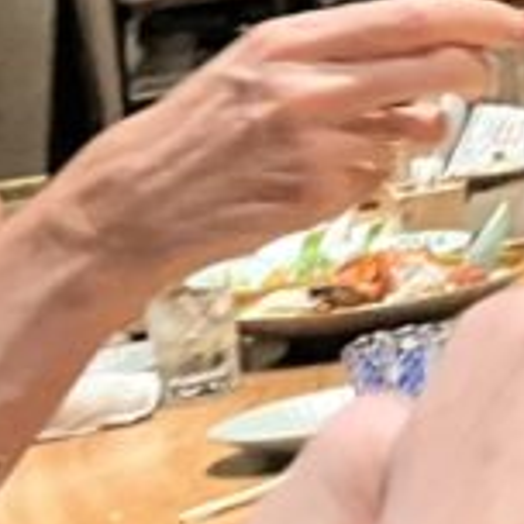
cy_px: -210
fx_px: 2655
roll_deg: +8.4
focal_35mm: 155
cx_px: 1586
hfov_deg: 9.1
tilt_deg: -1.2
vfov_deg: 10.9
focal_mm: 5.1
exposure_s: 1/50
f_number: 1.6
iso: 320
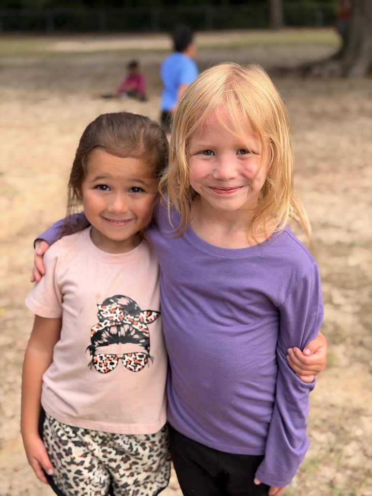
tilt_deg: -20.0
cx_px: 186
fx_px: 688
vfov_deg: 39.7
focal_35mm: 48
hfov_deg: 30.3
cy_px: 248
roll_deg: +2.0
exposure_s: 1/837
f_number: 1.78
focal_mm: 6.76
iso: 64
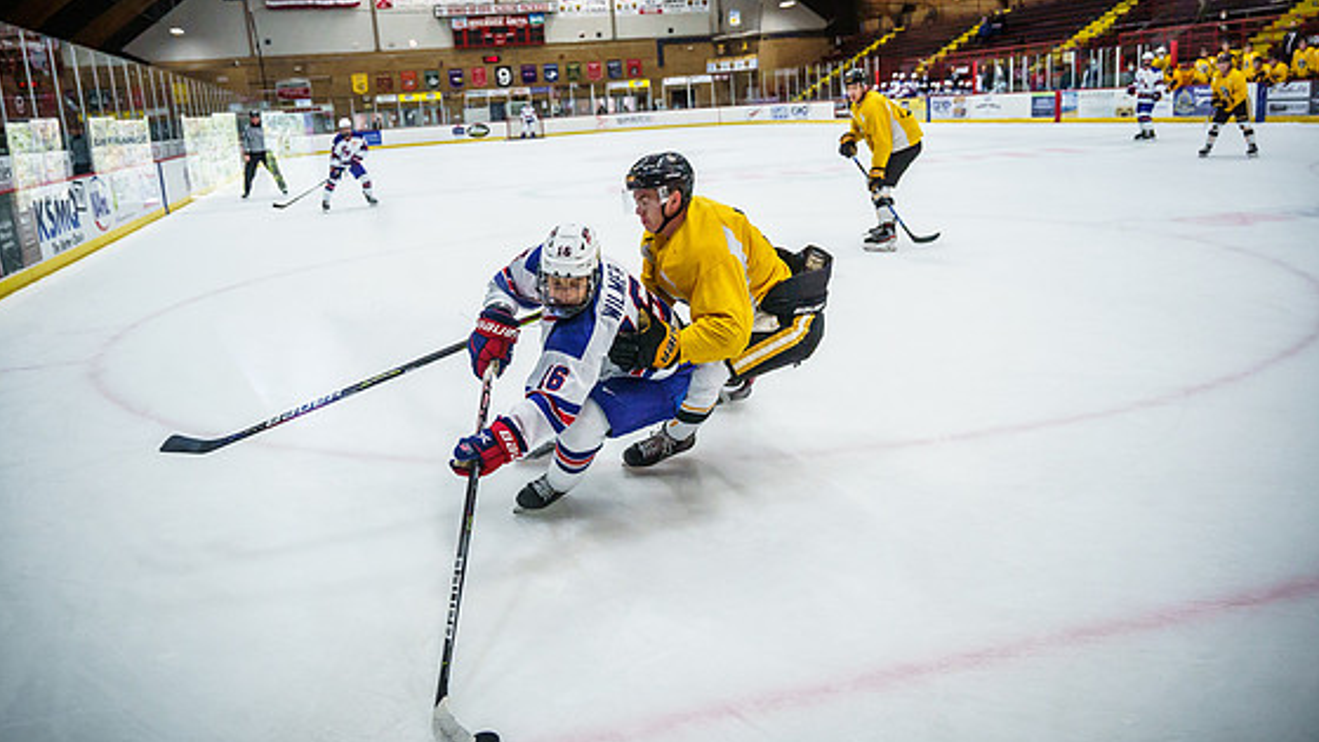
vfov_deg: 38.9
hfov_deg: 64.3
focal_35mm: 30
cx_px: 628
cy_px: 320
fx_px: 1049
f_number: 2.8
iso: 6400
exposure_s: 1/1600
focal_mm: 26.6
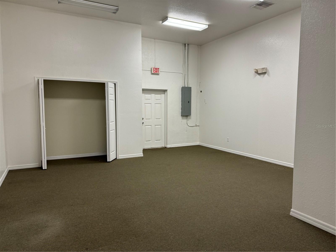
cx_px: 168
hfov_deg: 71.6
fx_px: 233
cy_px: 126
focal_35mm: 24
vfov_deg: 56.8
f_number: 1.78
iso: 160
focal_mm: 6.76
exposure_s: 1/117
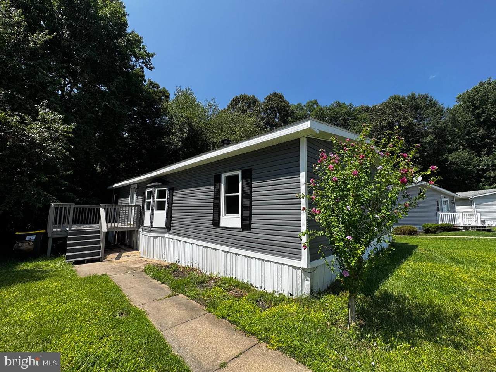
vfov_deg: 85.7
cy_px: 186
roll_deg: -0.7
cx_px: 248
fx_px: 201
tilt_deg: +7.2
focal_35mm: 14
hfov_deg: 102.1
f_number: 2.2
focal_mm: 2.22
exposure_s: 1/1395
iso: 50
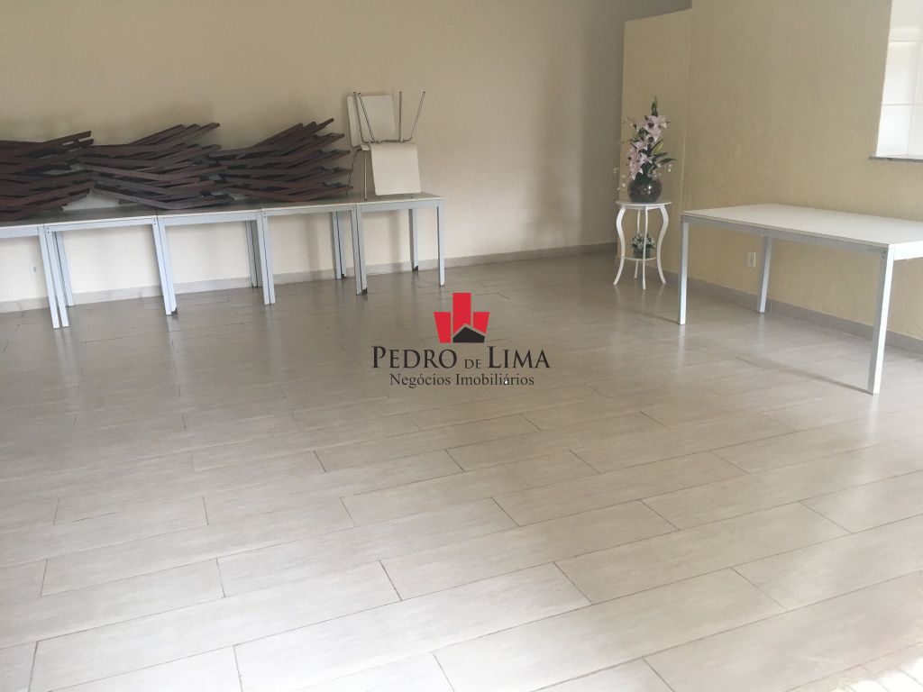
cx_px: 462
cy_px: 346
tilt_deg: -18.0
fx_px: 773
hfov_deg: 61.7
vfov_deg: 48.2
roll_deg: +2.3
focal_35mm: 29
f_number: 2.2
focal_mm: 4.15
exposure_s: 1/30
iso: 100
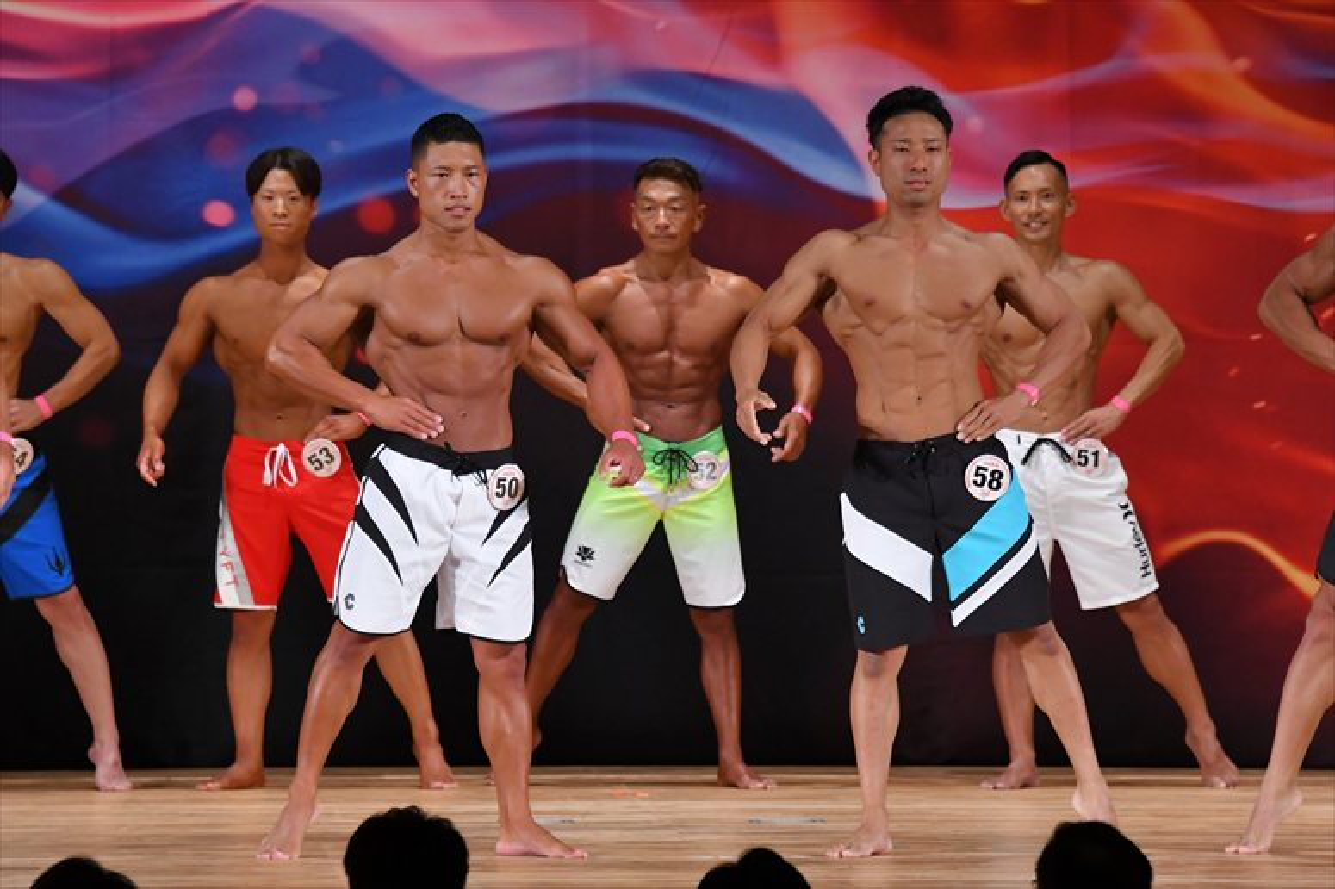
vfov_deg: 5.4
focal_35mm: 255
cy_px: 444
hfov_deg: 8.1
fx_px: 9452
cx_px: 668
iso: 3200
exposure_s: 1/400
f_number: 5.6
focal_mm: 170
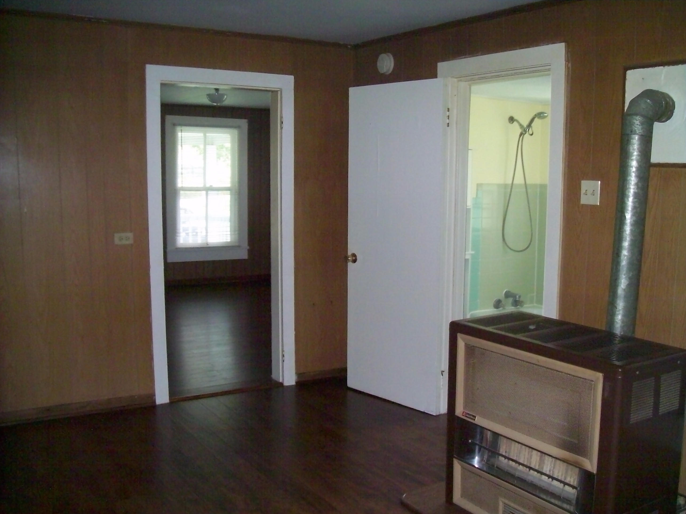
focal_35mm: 36
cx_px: 343
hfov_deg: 51.4
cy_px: 257
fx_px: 713
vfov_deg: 39.6
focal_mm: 6
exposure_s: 1/64
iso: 160
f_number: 2.7
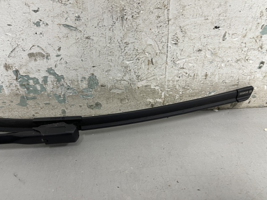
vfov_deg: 54.9
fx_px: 193
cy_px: 100
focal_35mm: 25
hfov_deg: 69.4
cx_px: 134
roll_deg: +4.0
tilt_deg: -28.9
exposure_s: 1/50
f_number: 1.6
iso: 80
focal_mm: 5.1
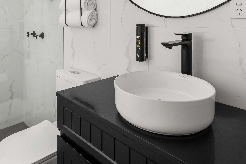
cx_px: 99
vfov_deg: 43.0
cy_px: 34
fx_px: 198
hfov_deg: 63.1
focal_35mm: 29
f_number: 8
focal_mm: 16
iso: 100
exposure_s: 2
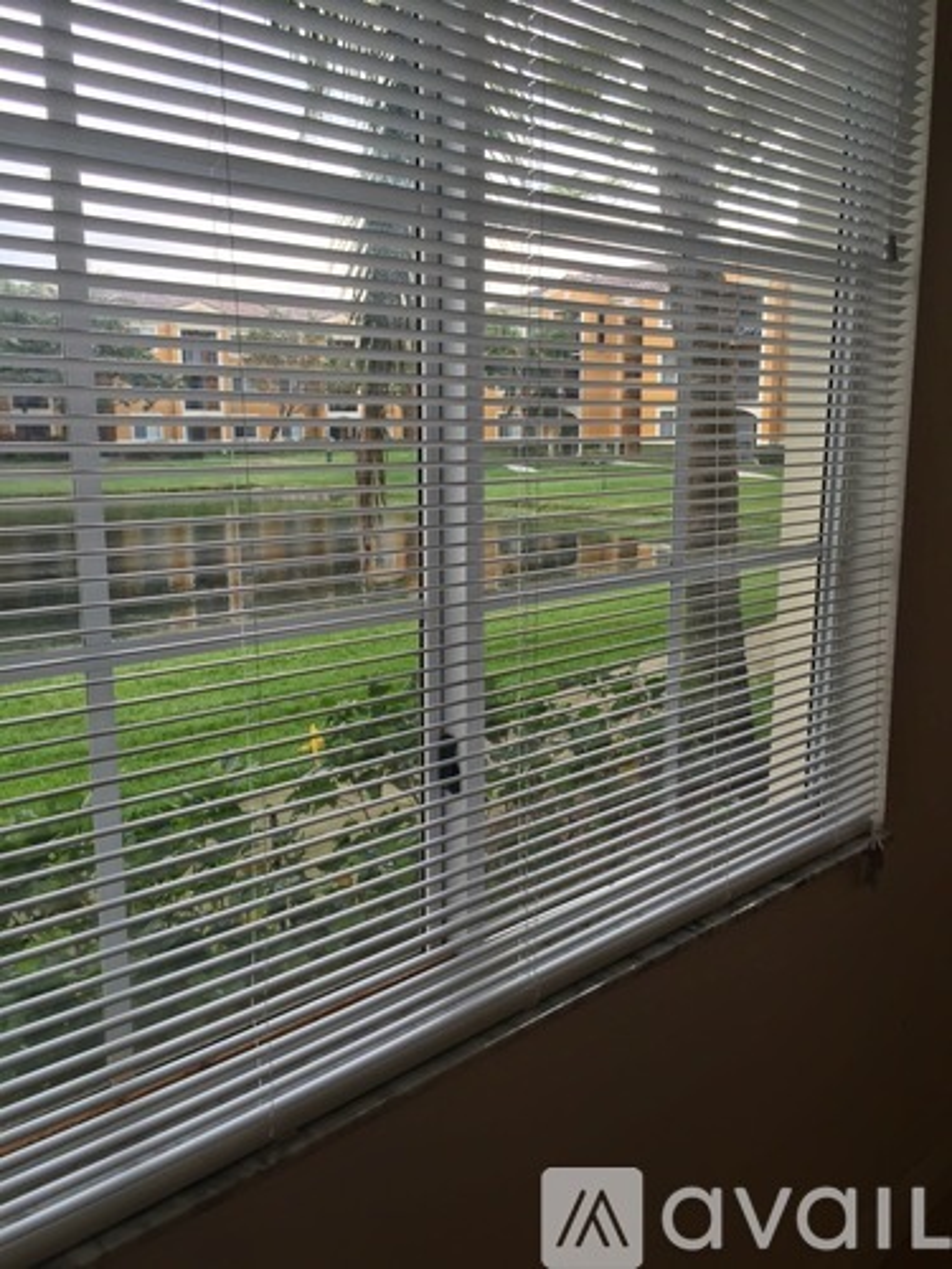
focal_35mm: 29
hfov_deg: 48.2
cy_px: 634
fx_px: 1063
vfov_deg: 61.7
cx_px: 476
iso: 32
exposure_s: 1/425
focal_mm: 4.15
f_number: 2.2
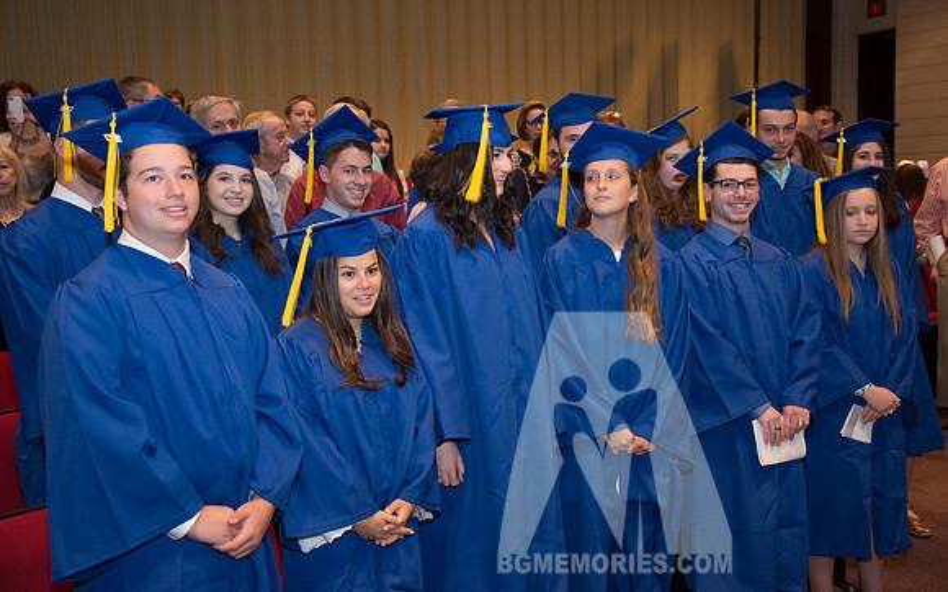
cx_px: 477
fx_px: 1331
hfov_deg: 39.2
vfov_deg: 25.1
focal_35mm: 52
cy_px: 272
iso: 2000
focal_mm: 50
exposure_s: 1/80
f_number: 4.5
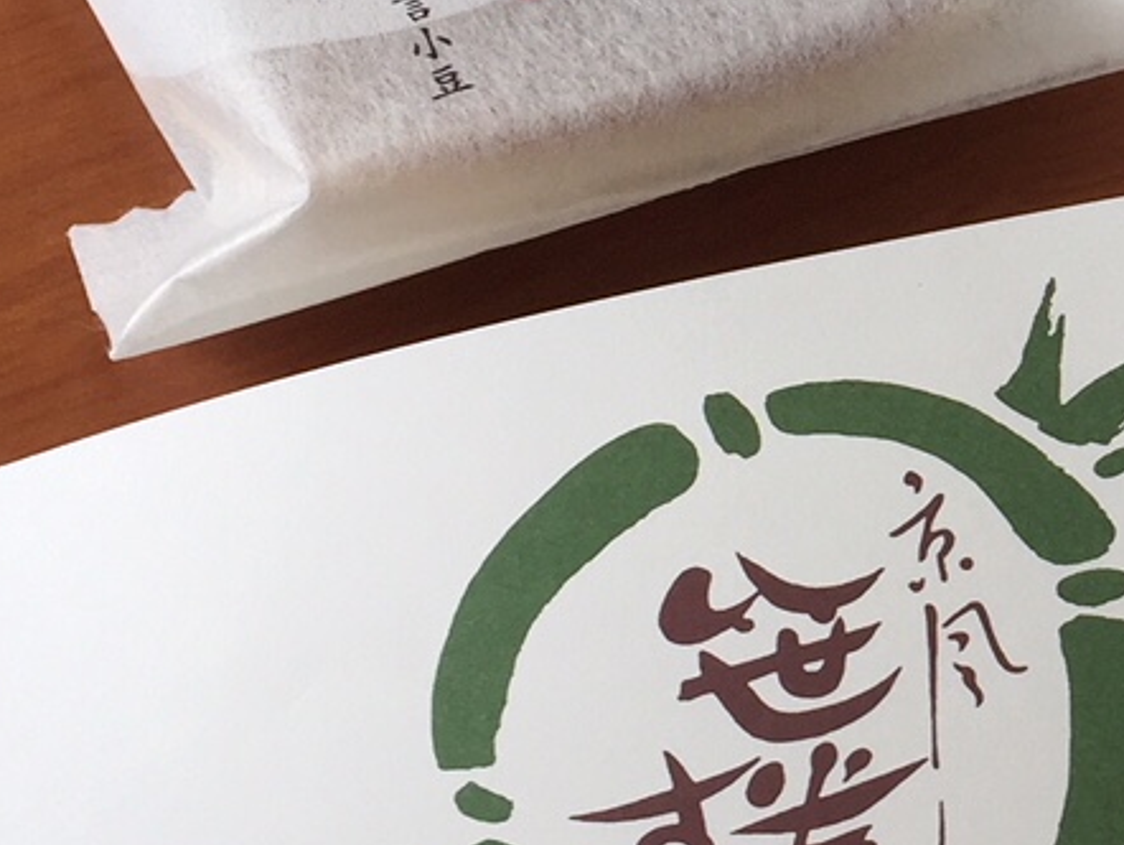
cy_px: 122
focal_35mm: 107
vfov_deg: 13.7
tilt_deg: -64.0
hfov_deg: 17.3
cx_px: 1465
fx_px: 3476
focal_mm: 4.15
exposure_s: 1/120
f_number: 2.2
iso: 40
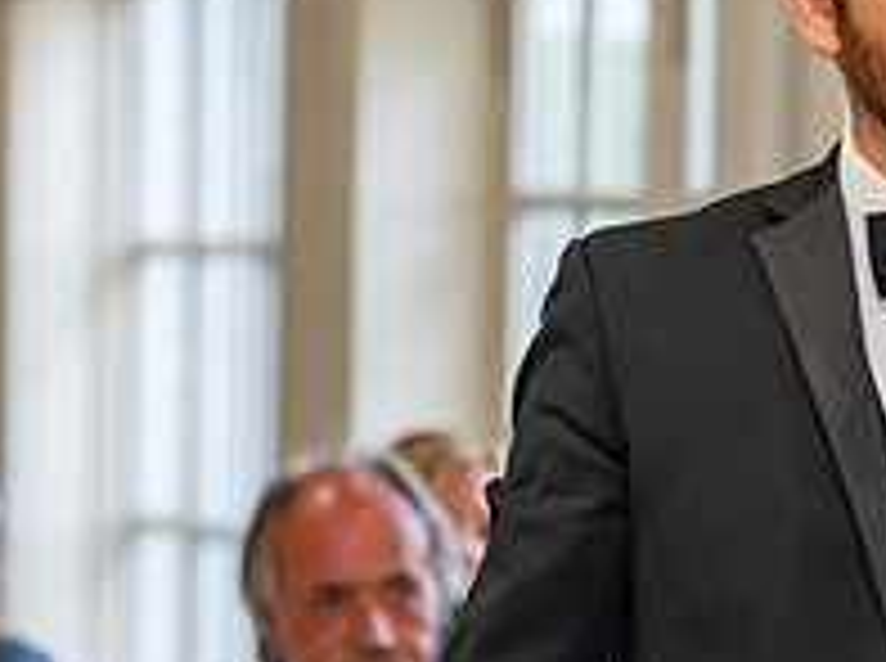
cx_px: 998
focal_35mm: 312
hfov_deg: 6.3
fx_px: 7971
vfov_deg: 4.7
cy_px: 261
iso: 1000
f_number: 4
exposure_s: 1/80
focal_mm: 110
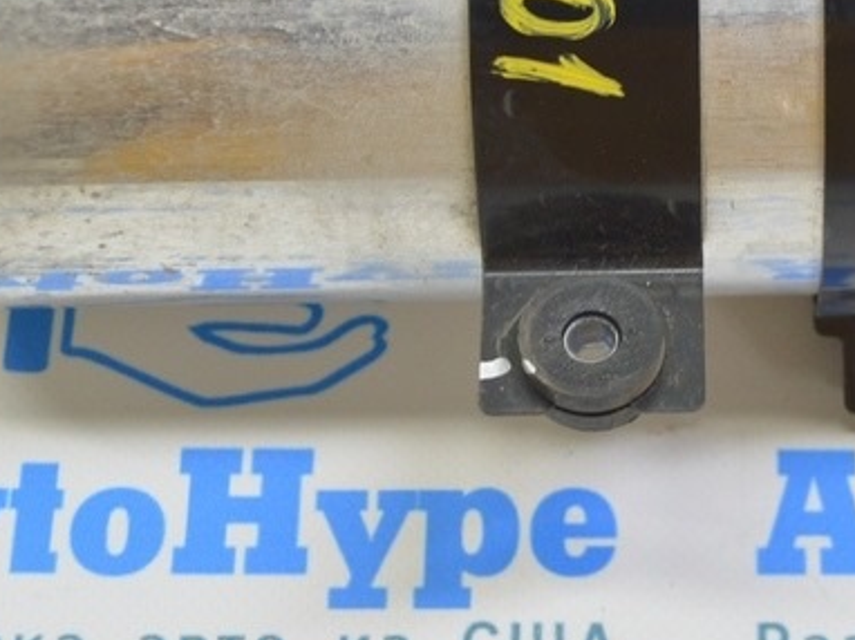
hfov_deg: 16.9
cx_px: 683
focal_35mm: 116
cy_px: 182
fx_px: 2863
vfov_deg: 12.7
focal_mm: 30
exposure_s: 1/20
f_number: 5.6
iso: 400
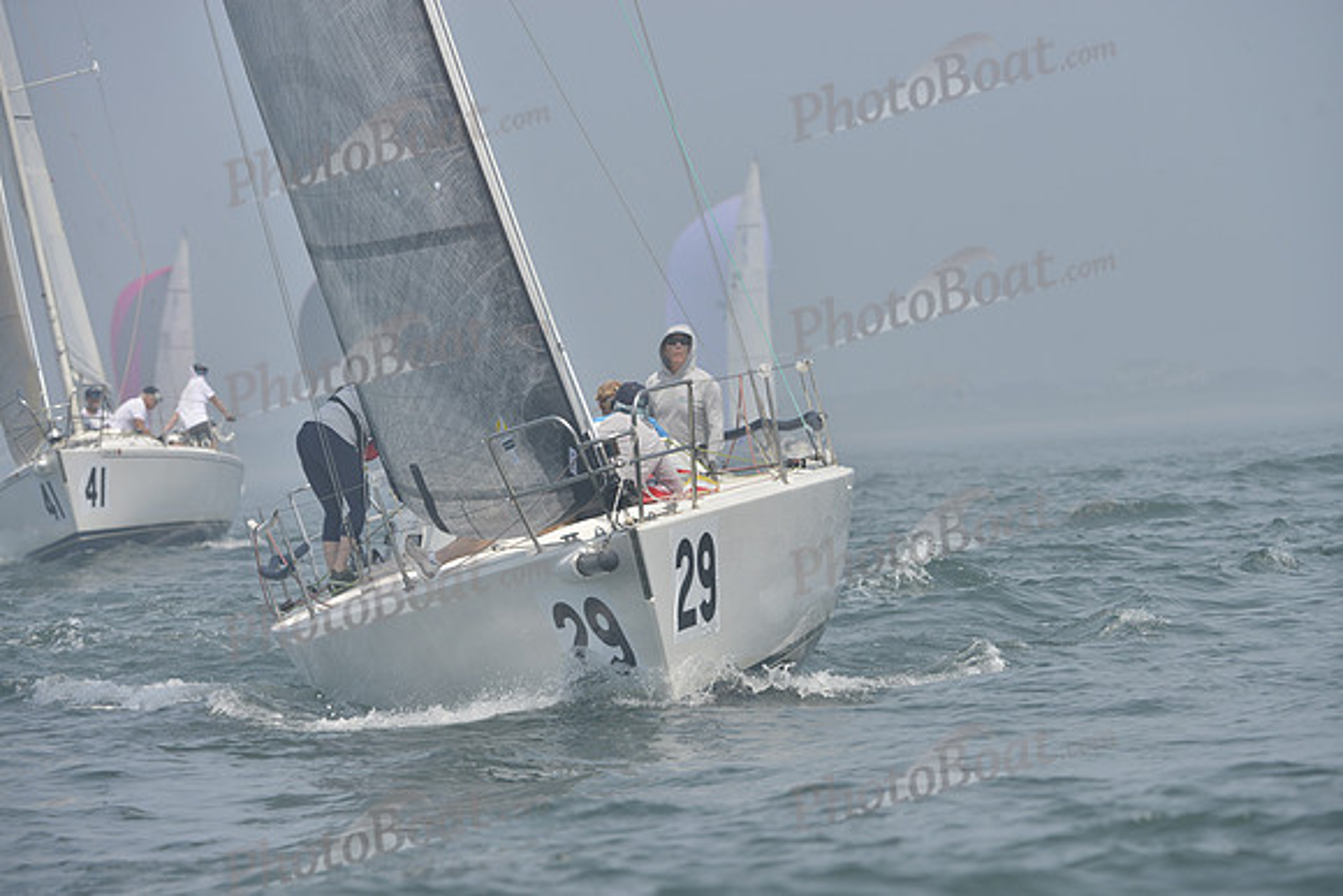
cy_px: 448
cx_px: 672
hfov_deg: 7.4
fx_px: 10448
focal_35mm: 280
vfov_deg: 4.9
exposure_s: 1/1000
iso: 280
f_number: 8
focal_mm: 280
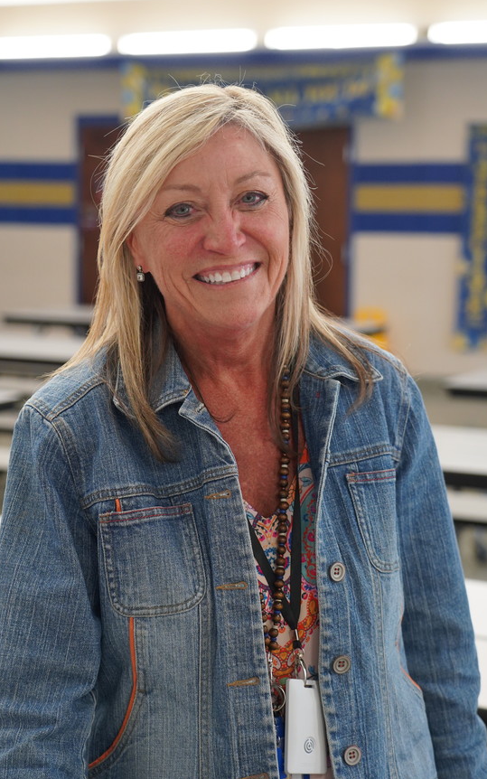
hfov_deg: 18.9
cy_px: 393
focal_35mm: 69
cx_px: 229
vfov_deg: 29.8
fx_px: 1465
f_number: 4
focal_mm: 57
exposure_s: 1/160
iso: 2000
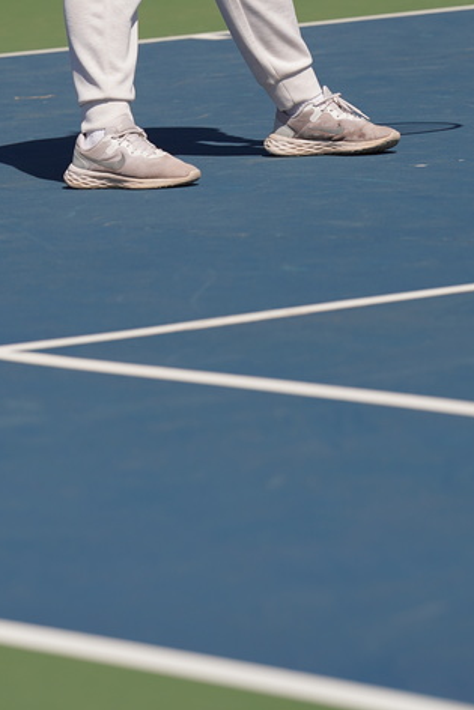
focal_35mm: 321
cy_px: -36
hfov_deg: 4.3
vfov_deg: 6.4
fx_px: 6335
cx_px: 264
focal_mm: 148
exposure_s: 1/1600
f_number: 4.5
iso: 100
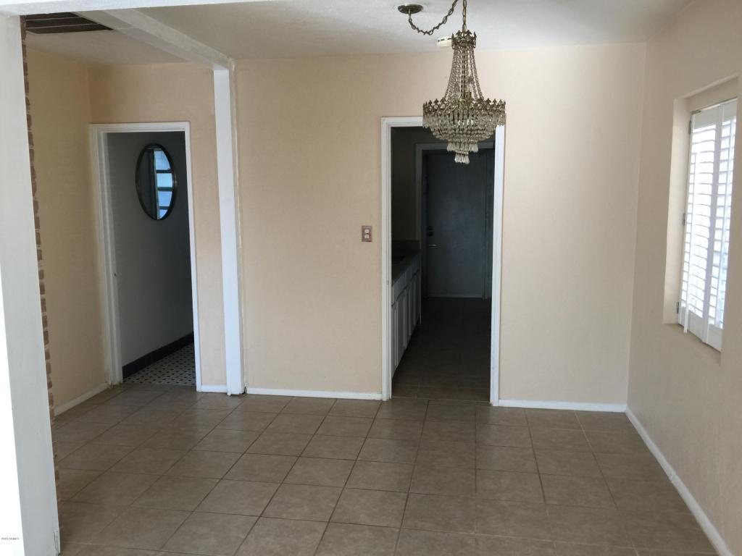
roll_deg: -0.6
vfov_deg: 48.2
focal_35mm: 29
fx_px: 622
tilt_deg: -7.3
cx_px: 371
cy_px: 278
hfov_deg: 61.7
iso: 32
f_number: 2.2
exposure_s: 1/30
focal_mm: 4.15
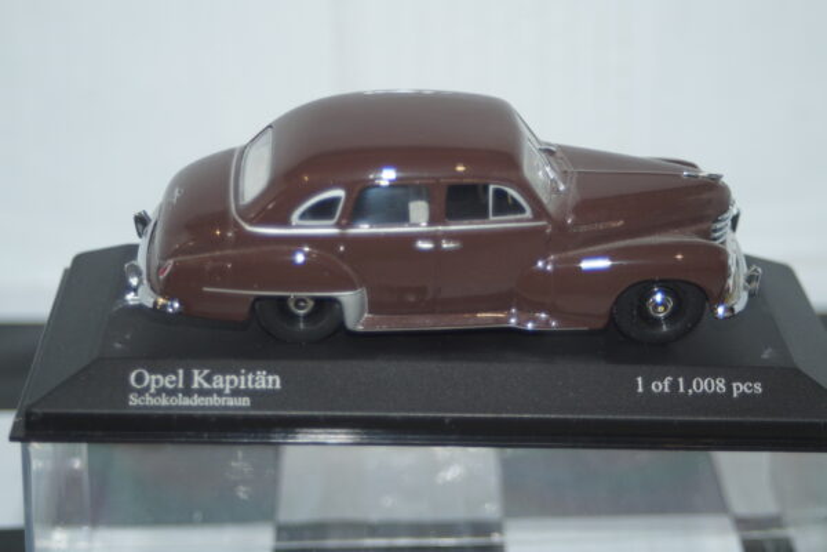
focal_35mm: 90
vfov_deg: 15.2
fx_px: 2067
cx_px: 414
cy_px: 276
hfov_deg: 22.6
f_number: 5.6
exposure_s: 1/60
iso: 320
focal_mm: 60
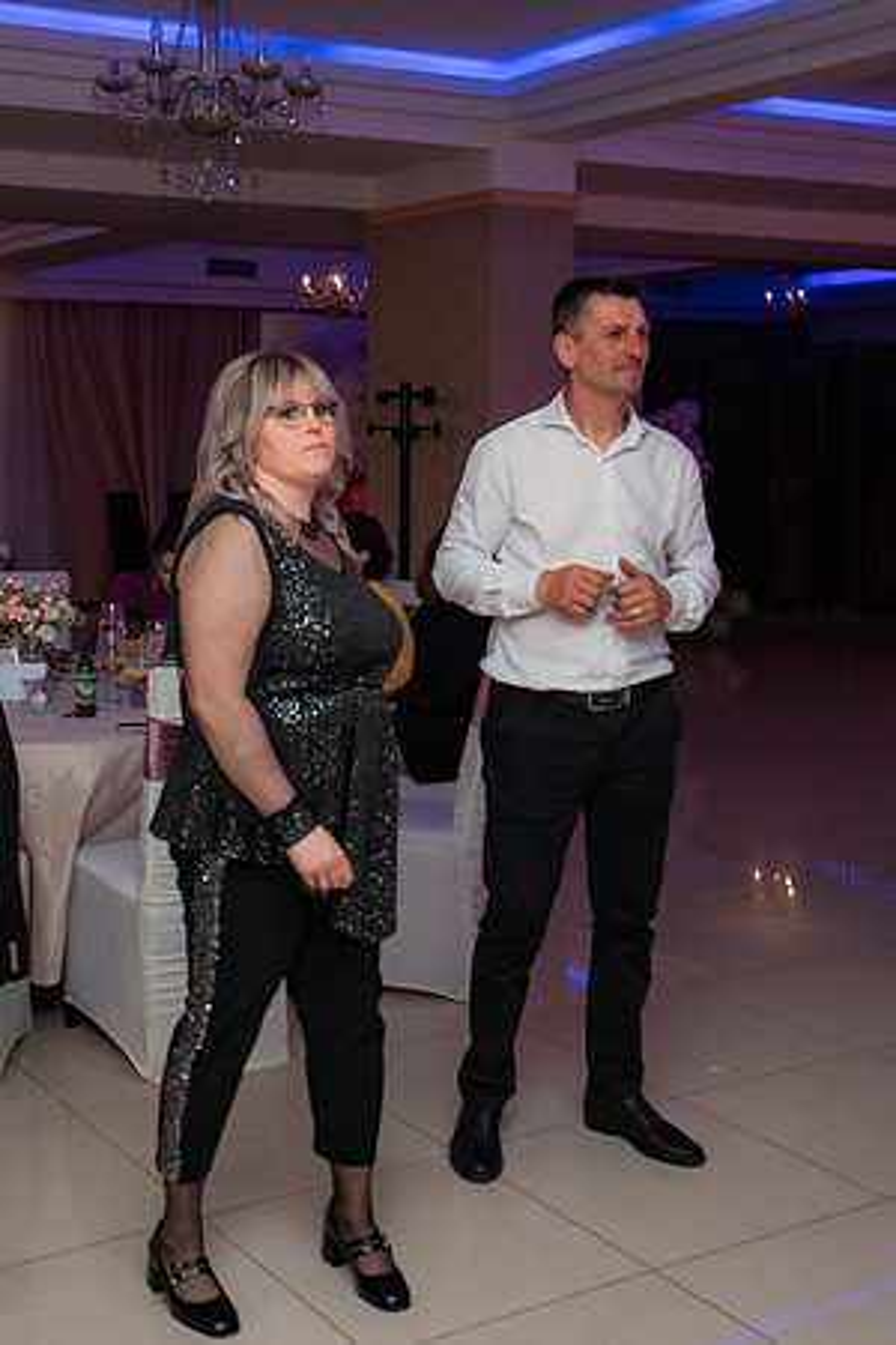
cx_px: 256
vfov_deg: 40.1
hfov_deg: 27.1
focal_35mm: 49
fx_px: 1837
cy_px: 609
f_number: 2.8
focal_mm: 30
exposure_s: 1/200
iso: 1600
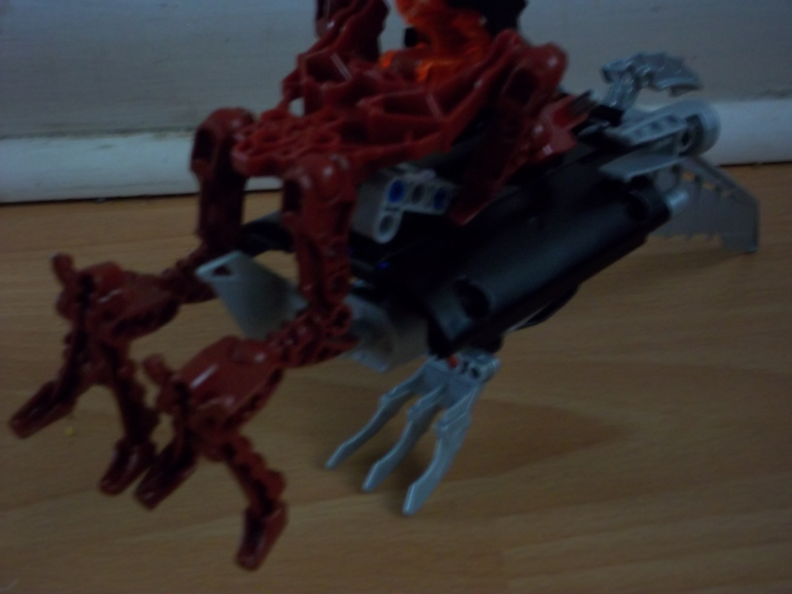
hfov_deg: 33.8
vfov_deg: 25.7
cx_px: 396
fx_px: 1304
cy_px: 297
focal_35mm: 57
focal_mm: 10.1
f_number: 3.9
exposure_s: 1/8
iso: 320
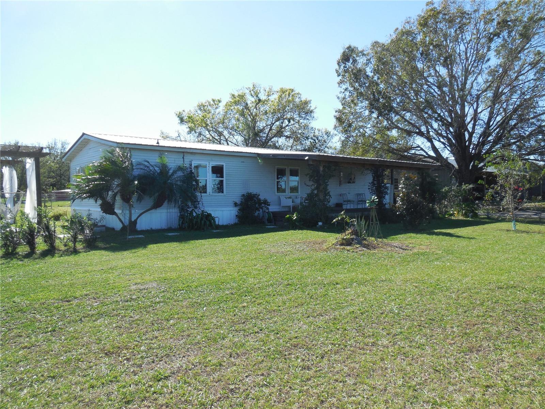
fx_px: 394
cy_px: 204
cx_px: 272
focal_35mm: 25
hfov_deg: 69.4
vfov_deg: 54.9
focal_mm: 4.5
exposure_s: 1/1000
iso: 125
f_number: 3.1
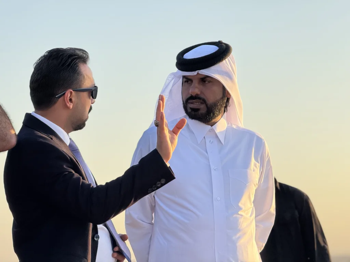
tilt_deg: +5.8
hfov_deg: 16.4
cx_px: 175
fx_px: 1213
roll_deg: +2.2
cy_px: 131
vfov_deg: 12.3
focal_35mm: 120
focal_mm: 15.66
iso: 50
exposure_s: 1/687
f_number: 2.8
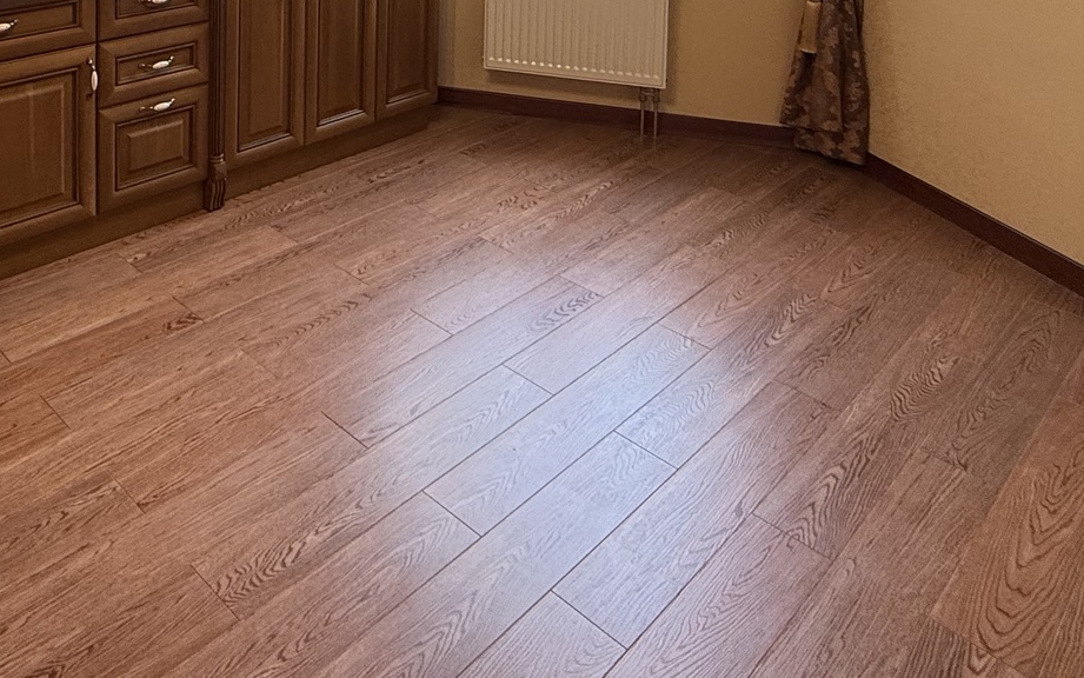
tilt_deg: -2.6
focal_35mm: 33
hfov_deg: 56.4
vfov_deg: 30.9
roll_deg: -1.4
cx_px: 331
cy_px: -181
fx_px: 975
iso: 100
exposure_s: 1/100
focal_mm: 2.22
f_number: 2.2
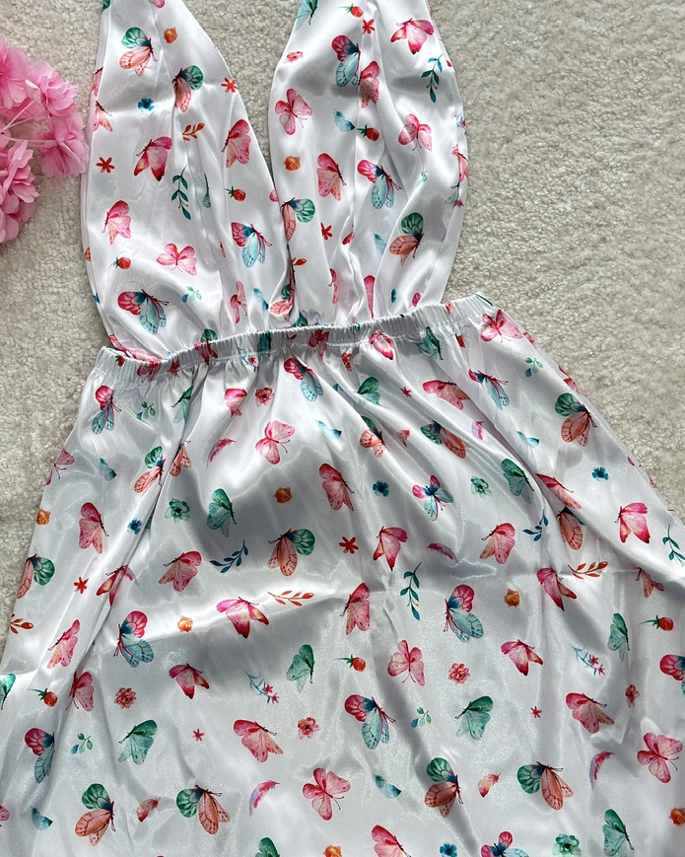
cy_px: 379
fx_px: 1749
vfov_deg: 27.5
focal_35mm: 69
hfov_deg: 22.1
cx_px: 246
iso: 125
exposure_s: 1/90
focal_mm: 6.86
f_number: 1.78
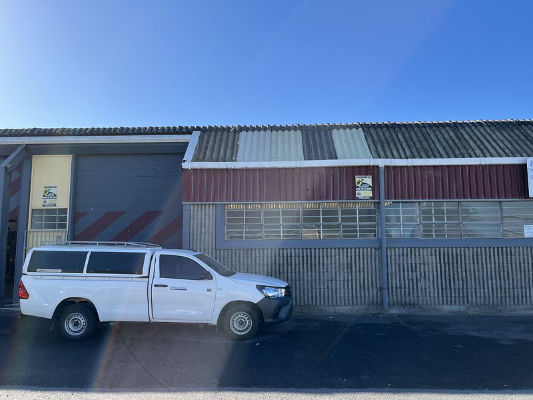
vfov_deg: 53.1
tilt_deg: +7.8
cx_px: 266
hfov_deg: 67.3
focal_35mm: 26
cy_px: 200
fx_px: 400
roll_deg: -0.1
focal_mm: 5.1
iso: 50
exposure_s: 1/1923
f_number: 1.6
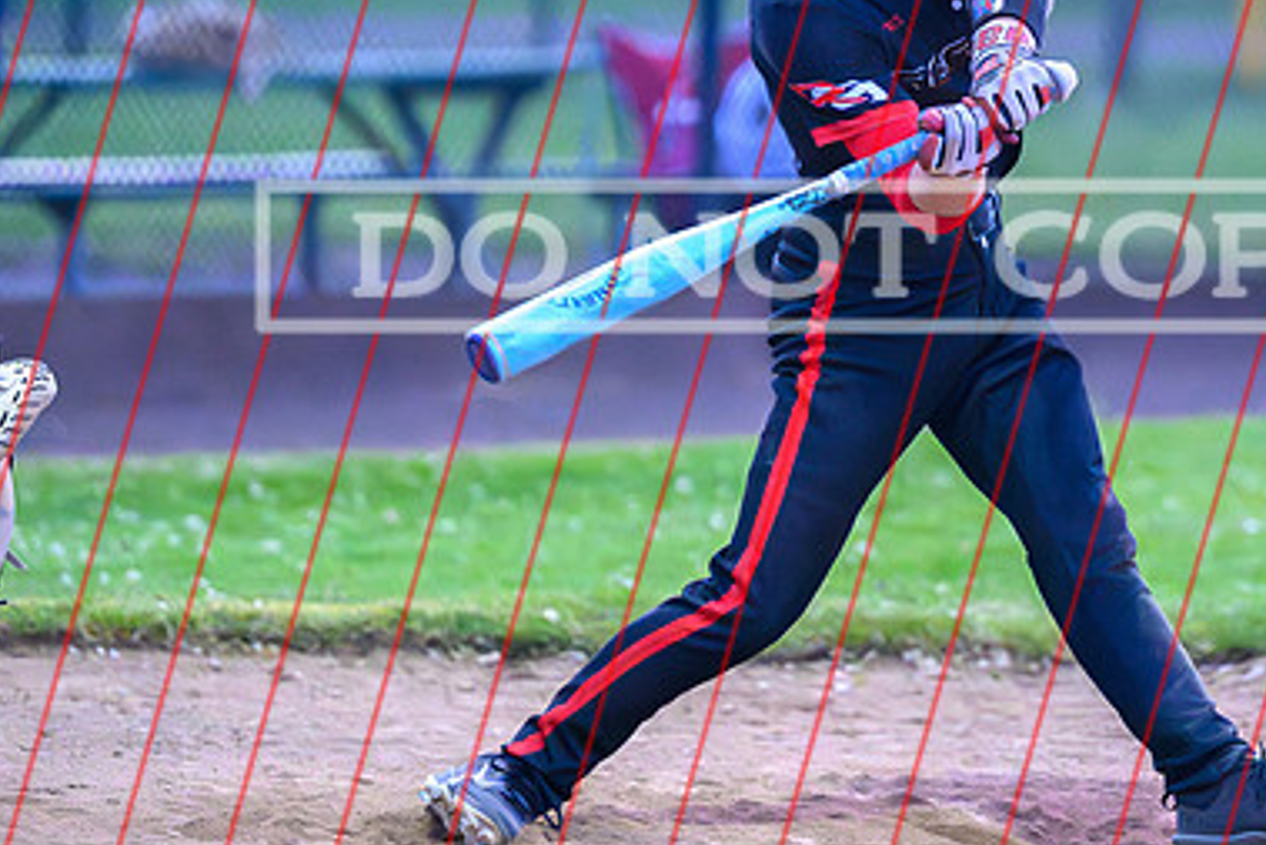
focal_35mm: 379
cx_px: 801
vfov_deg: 3.6
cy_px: 131
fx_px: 13333
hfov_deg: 5.4
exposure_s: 1/3200
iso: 12800
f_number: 2.8
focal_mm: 170
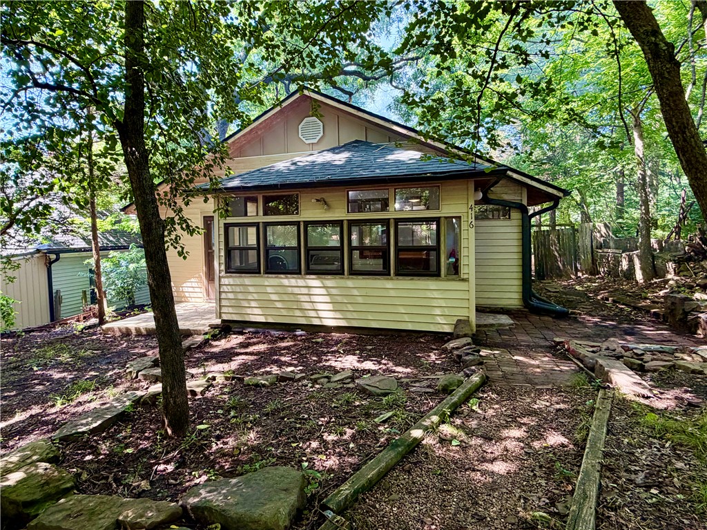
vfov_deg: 85.6
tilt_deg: +0.8
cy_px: 265
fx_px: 286
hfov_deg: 102.1
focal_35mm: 14
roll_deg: +0.7
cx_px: 354
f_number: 2.2
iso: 160
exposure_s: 1/121
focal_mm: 2.22
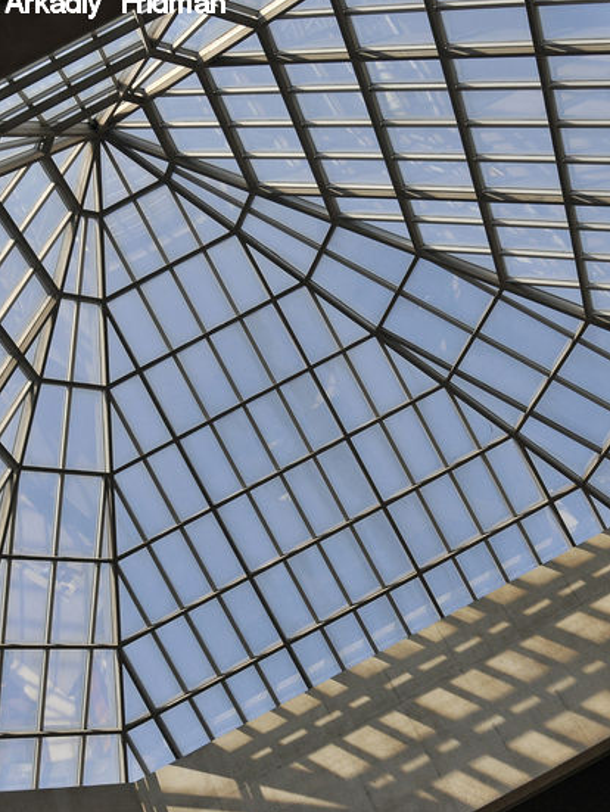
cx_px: 284
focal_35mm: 47
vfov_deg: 40.4
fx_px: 1103
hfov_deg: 30.9
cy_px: 407
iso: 400
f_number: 7.1
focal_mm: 20
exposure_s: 1/200
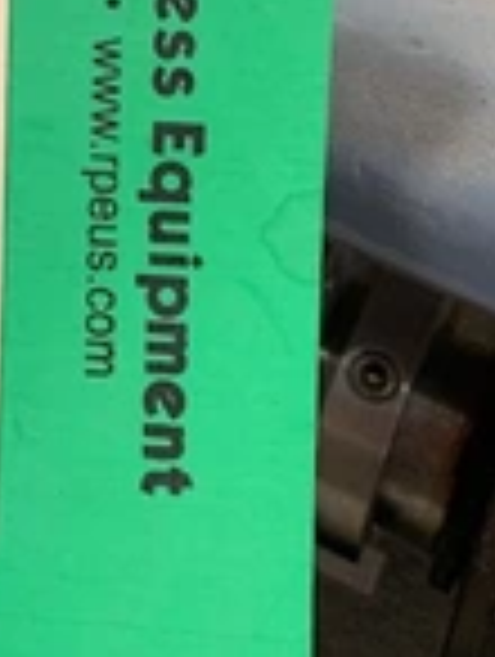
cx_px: -117
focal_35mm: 71
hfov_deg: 19.4
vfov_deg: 24.9
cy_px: -112
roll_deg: -1.4
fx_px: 1350
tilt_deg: -27.3
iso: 100
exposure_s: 1/102
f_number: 1.8
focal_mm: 4.25
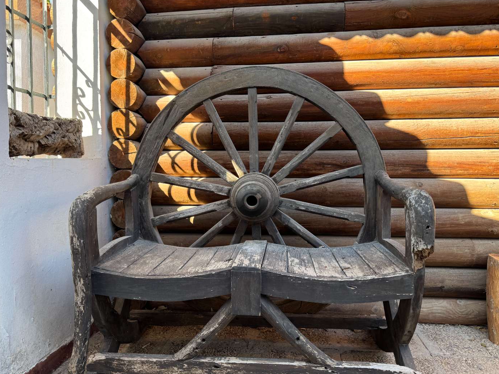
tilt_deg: -1.5
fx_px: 375
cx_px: 249
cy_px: 181
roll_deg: +1.5
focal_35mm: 26
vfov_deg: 53.0
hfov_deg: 67.3
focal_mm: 6.76
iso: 64
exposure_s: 1/255
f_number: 1.78
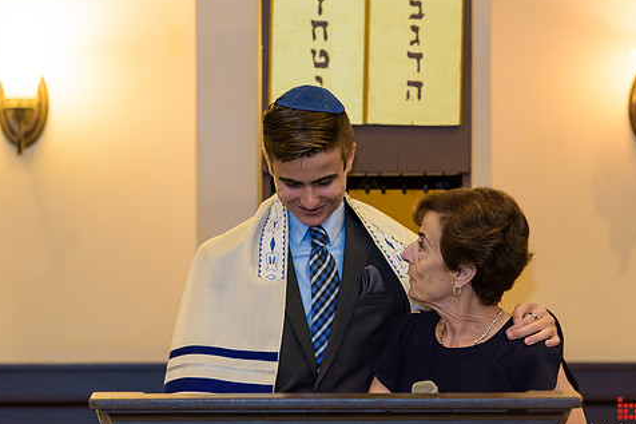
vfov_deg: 7.3
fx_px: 3338
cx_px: 325
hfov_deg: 10.9
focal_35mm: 189
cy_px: 208
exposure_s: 1/125
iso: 1600
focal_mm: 155
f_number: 3.2
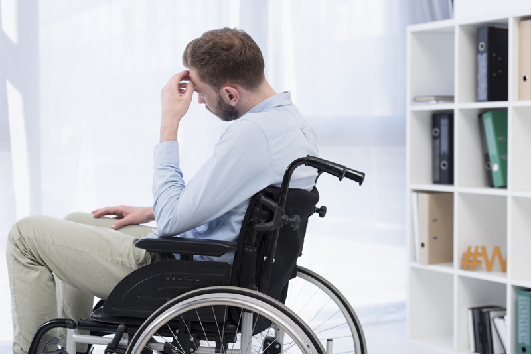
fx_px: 1033
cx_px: 266
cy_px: 177
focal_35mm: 70
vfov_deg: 19.5
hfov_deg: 28.8
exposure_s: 1/200
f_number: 4
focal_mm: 70
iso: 200
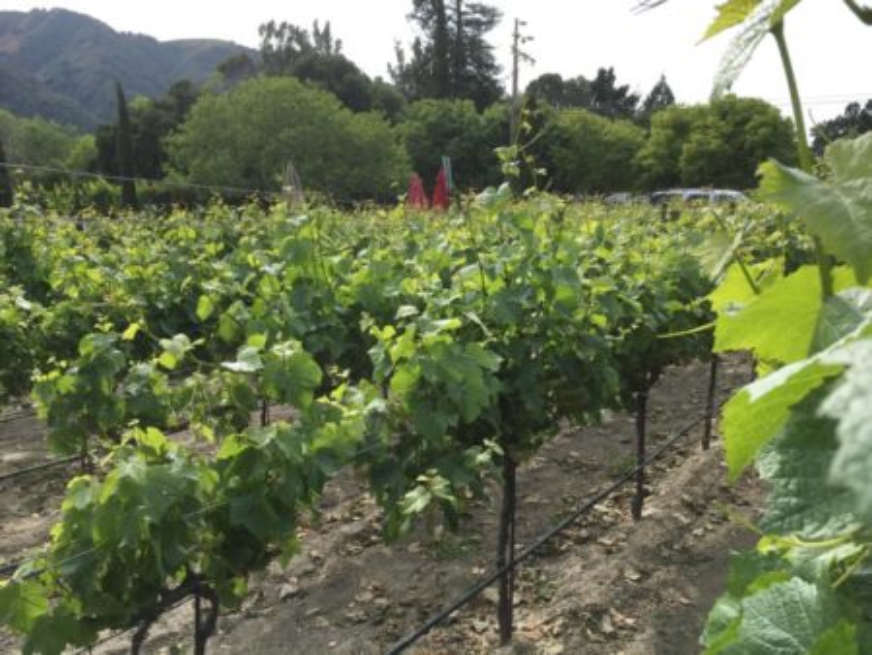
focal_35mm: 29
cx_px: 436
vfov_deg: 48.3
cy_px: 328
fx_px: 731
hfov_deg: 61.6
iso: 25
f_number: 2.2
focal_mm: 4.15
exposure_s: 1/855
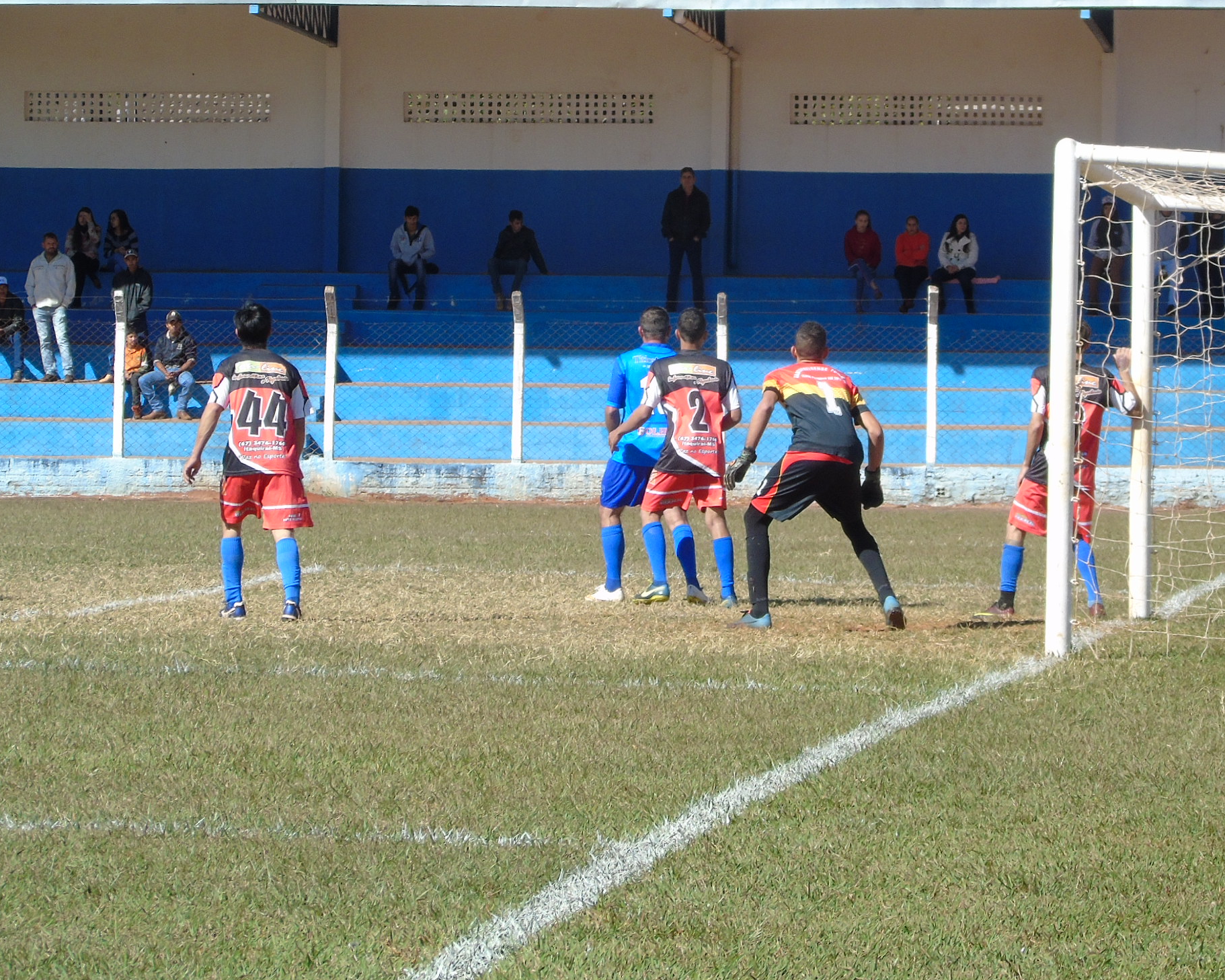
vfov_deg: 6.9
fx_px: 8156
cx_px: 695
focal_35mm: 225
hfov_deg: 8.6
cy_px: 536
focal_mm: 29
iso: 80
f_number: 4.9
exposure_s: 1/320
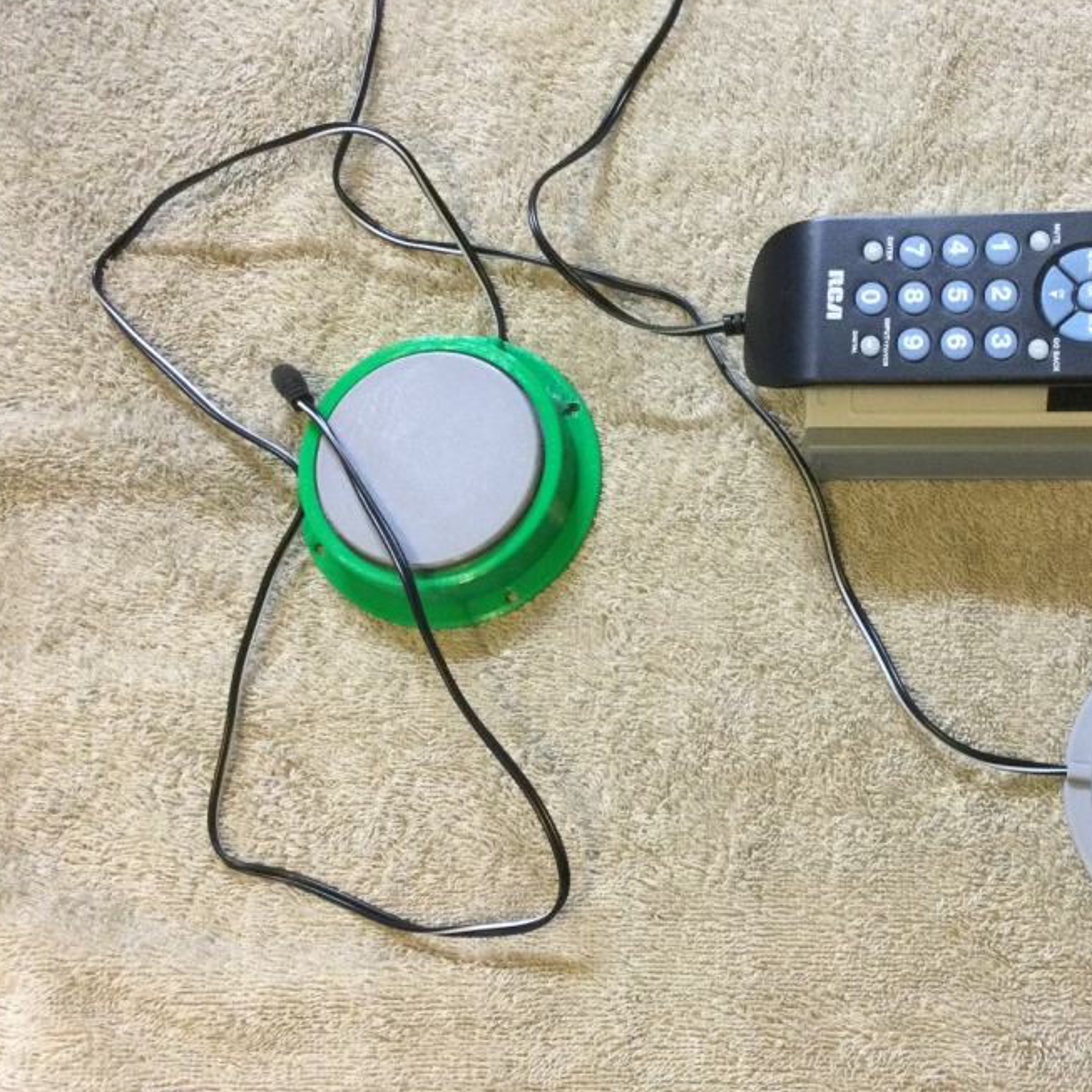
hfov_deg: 38.3
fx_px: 1535
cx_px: 808
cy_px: 518
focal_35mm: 43
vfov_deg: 39.2
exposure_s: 1/30
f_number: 2.4
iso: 160
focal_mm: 3.3
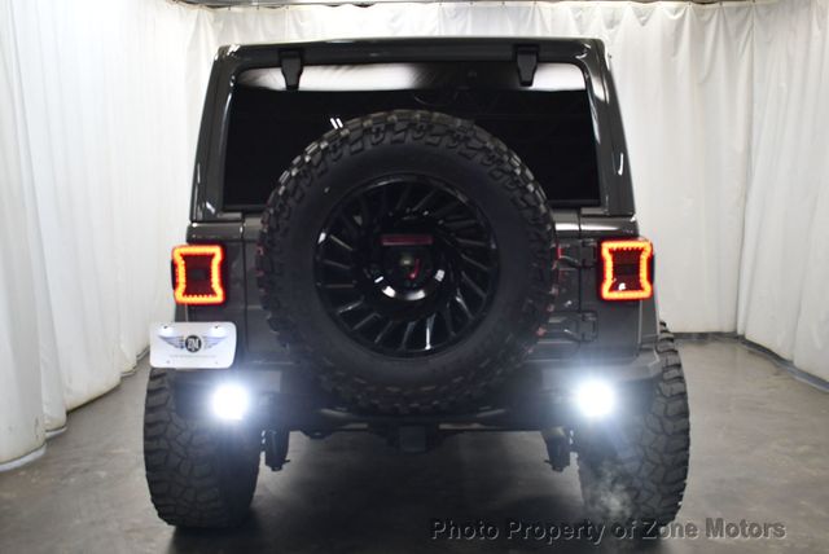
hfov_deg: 53.1
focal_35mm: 36
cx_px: 414
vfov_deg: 36.9
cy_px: 277
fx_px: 830
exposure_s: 1/125
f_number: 3.5
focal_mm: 18
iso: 800
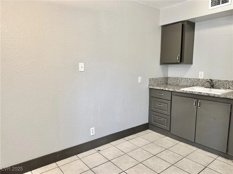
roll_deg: -0.3
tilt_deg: -7.7
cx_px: 116
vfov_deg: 56.8
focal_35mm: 24
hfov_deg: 71.6
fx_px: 162
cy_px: 87
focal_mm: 6.86
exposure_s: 1/60
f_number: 1.78
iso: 125
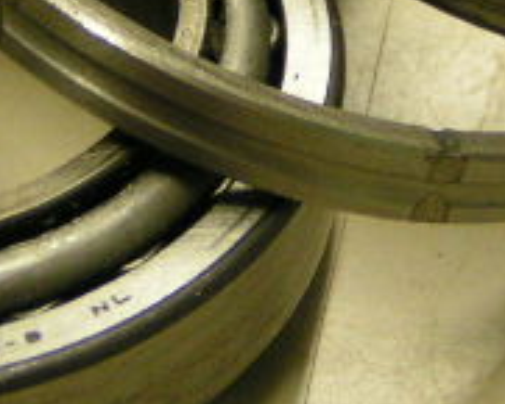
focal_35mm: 131
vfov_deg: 11.7
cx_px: 304
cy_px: 50
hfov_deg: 14.7
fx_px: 1959
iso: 200
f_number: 2.8
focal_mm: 5.8
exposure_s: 1/15
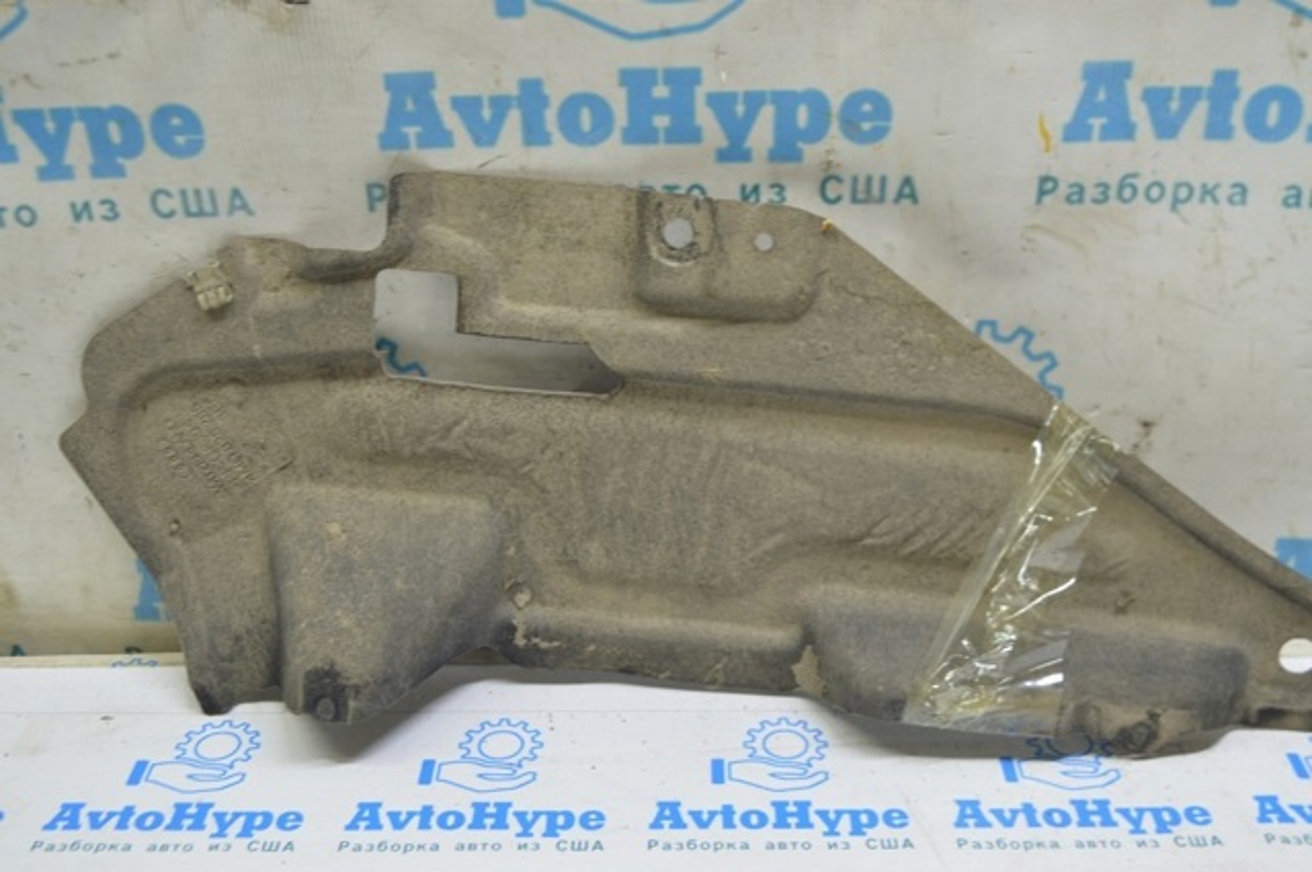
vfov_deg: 30.8
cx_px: 656
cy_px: 436
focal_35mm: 44
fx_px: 1583
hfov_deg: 45.0
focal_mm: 29
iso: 400
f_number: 5.6
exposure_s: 1/20
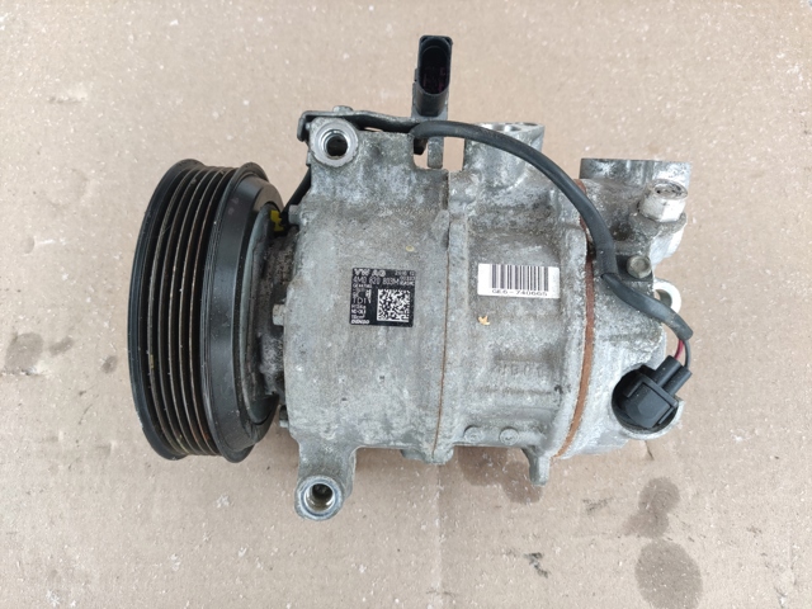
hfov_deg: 69.4
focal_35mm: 25
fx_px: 586
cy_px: 304
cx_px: 406
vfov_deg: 54.9
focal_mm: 5.43
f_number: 1.89
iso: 236
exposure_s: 1/120
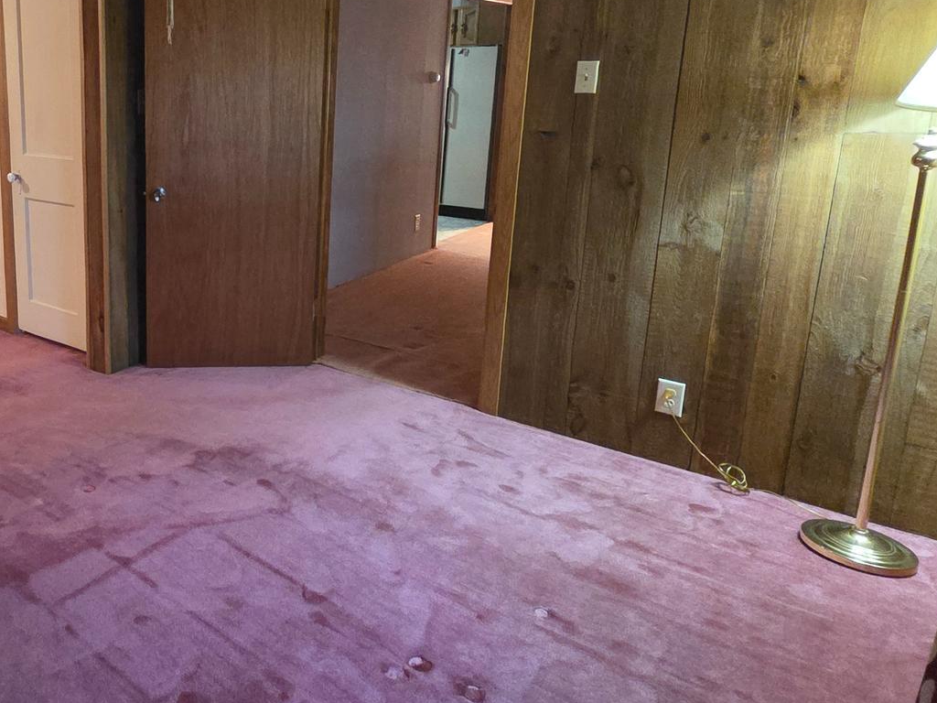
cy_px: 236
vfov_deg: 52.1
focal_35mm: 26
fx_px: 704
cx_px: 145
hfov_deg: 60.0
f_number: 2.2
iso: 1600
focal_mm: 2.2
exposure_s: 1/60
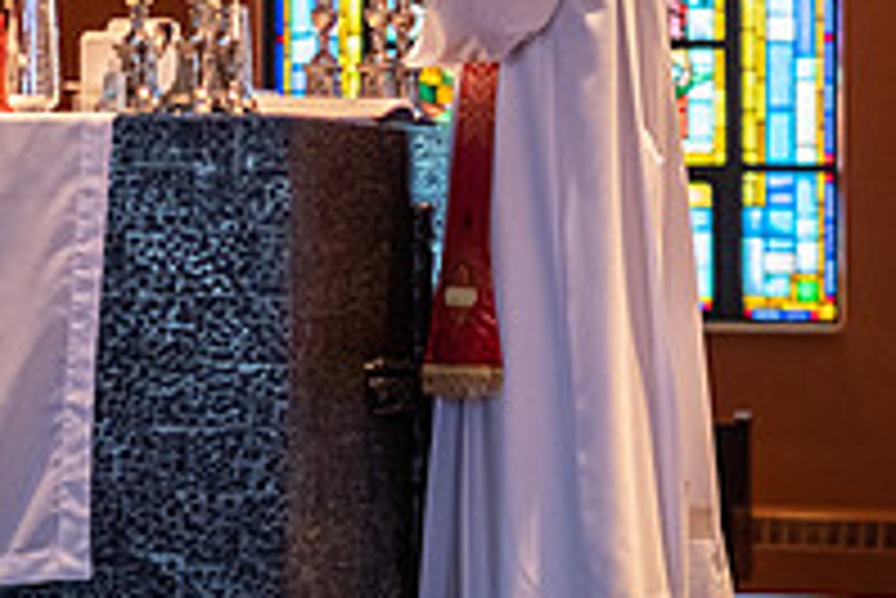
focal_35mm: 190
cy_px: -234
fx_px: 4732
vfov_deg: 7.2
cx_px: 329
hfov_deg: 10.8
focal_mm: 56
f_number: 2
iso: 1600
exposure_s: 1/100
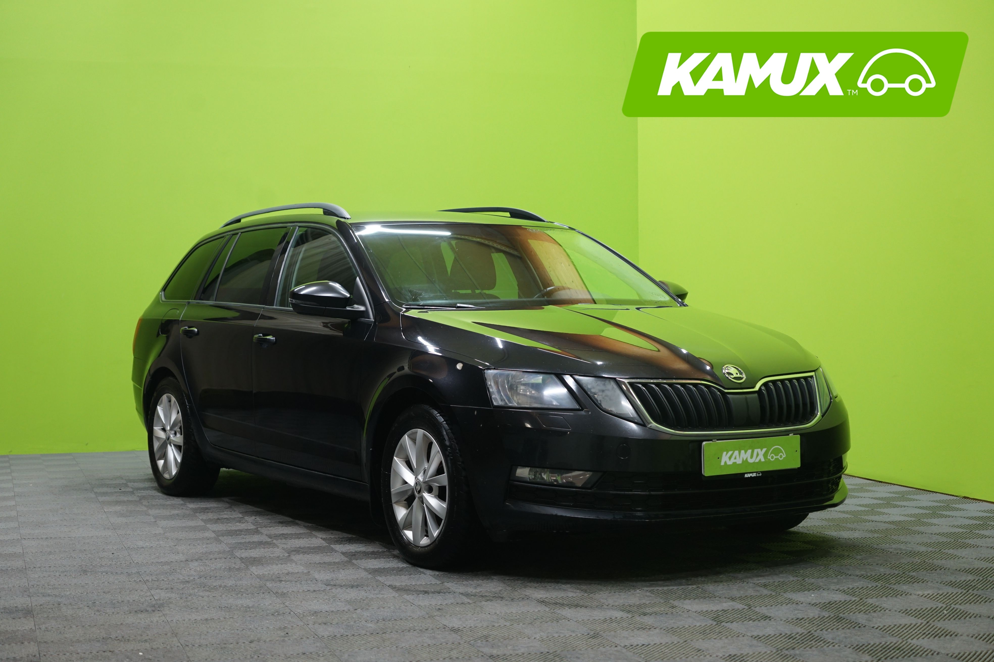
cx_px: 497
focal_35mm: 58
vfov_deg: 23.4
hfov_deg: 34.5
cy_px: 331
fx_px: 1601
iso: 800
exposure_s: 1/25
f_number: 4.5
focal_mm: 58
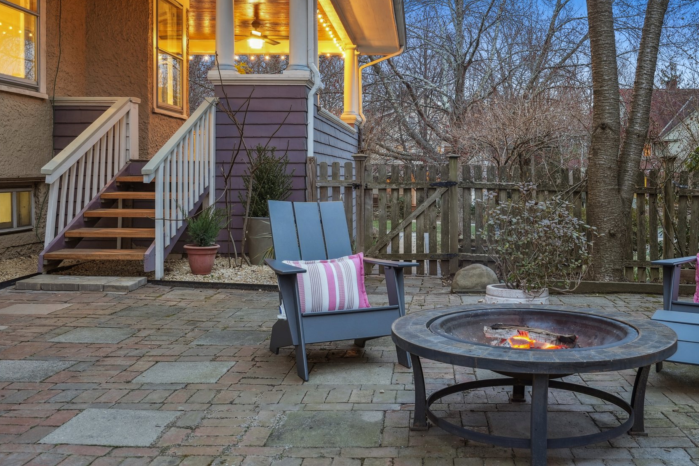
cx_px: 425
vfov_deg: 35.9
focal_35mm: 37
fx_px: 718
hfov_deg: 51.5
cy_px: 208
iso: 400
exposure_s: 1
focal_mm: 30
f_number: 8
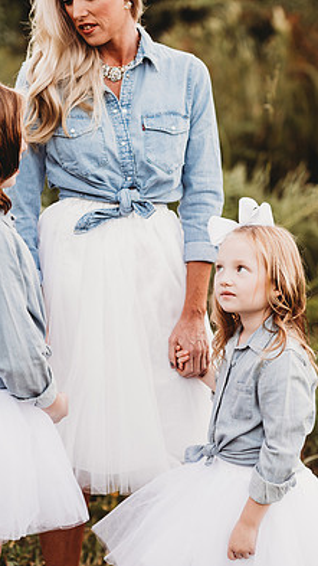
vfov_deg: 20.9
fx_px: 1529
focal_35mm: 102
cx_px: 212
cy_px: 278
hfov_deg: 11.9
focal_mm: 85
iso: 125
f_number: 2.2
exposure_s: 1/200
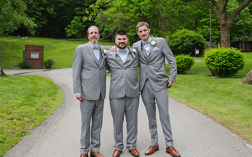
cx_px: 116
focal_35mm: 43
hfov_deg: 46.2
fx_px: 295
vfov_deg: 29.8
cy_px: 83
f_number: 3.5
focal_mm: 35
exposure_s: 1/500
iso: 200
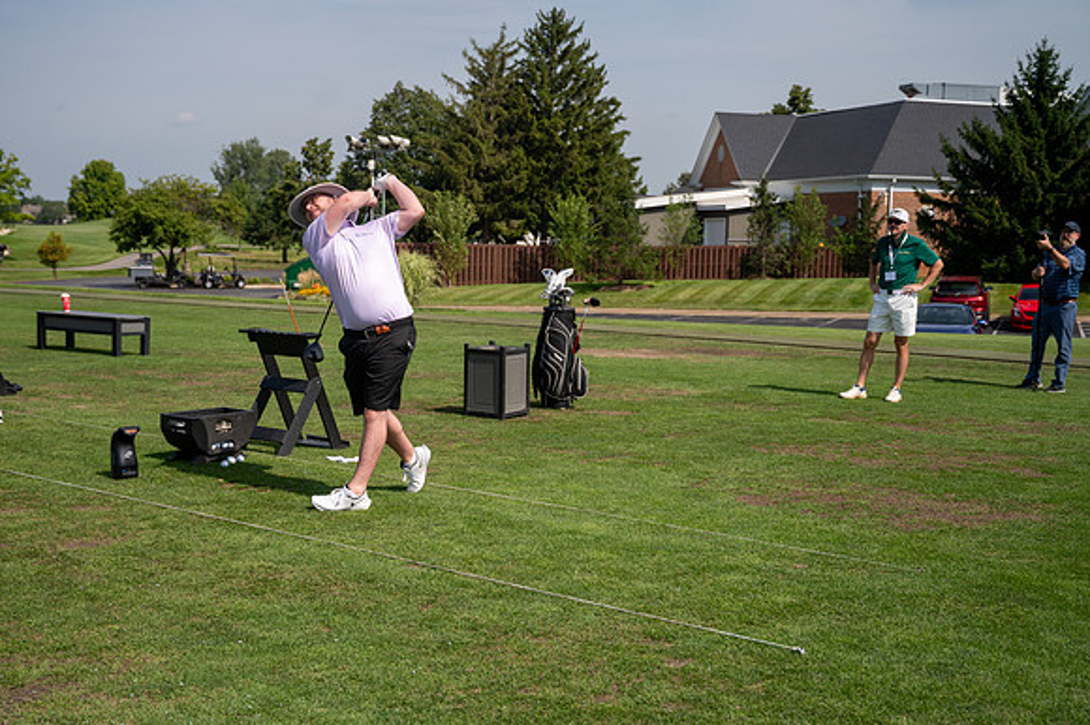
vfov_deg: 30.5
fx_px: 1331
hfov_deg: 44.5
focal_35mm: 44
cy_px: 362
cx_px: 545
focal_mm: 44
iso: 250
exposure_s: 1/4000
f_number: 4
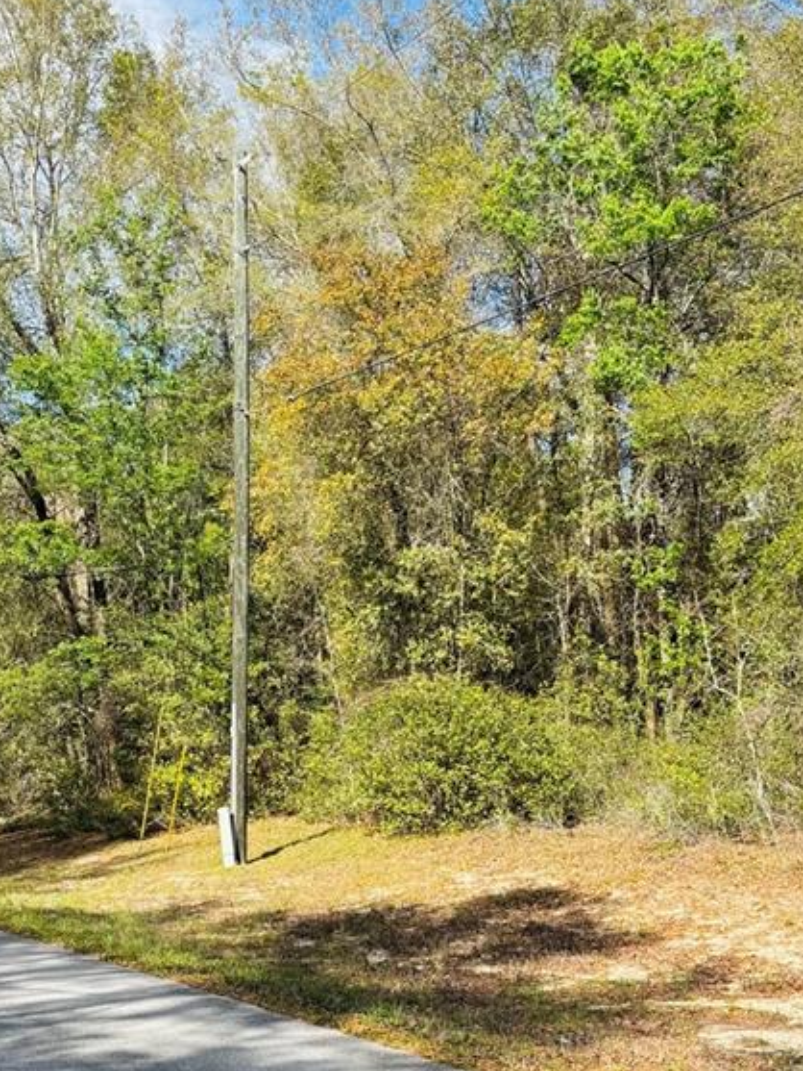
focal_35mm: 56
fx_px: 1731
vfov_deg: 33.7
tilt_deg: -2.1
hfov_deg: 25.9
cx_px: 240
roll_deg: +0.3
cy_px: 794
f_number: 1.6
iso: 50
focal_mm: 5.96
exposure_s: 1/1984
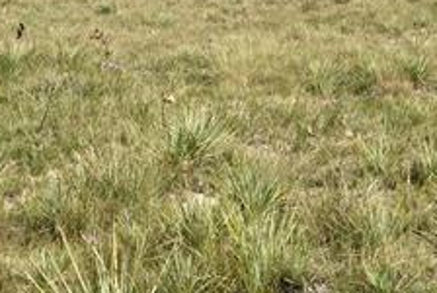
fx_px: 1045
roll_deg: -1.0
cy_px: -40
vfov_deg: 15.5
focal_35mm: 86
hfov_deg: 23.6
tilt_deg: -0.6
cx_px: 256
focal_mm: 4.15
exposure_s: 1/2475
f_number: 2.2
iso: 32
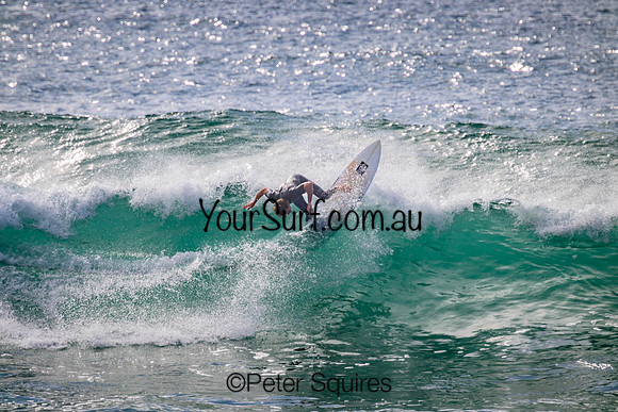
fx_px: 13736
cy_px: 206
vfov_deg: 1.7
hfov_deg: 2.6
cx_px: 309
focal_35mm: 800
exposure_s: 1/2000
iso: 720
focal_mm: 800
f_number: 11
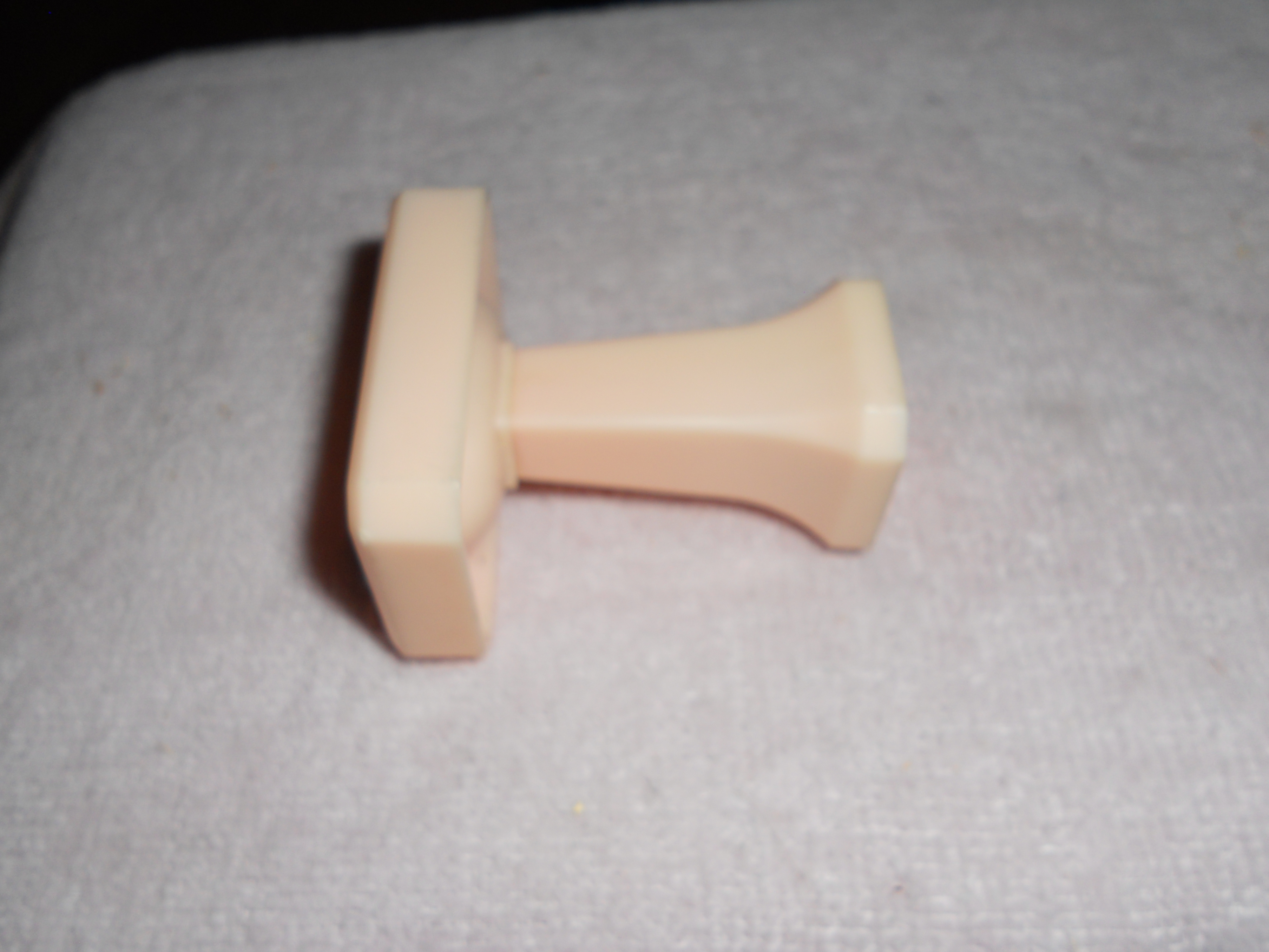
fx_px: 1173
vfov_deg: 44.2
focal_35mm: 32
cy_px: 476
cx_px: 634
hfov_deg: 56.8
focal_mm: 5.8
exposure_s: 1/25
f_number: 8.8
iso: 80
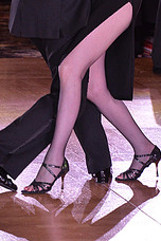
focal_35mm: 343
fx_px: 2301
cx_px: 68
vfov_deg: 6.0
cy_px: -52
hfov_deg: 4.0
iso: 2000
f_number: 7.1
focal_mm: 135
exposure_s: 1/250
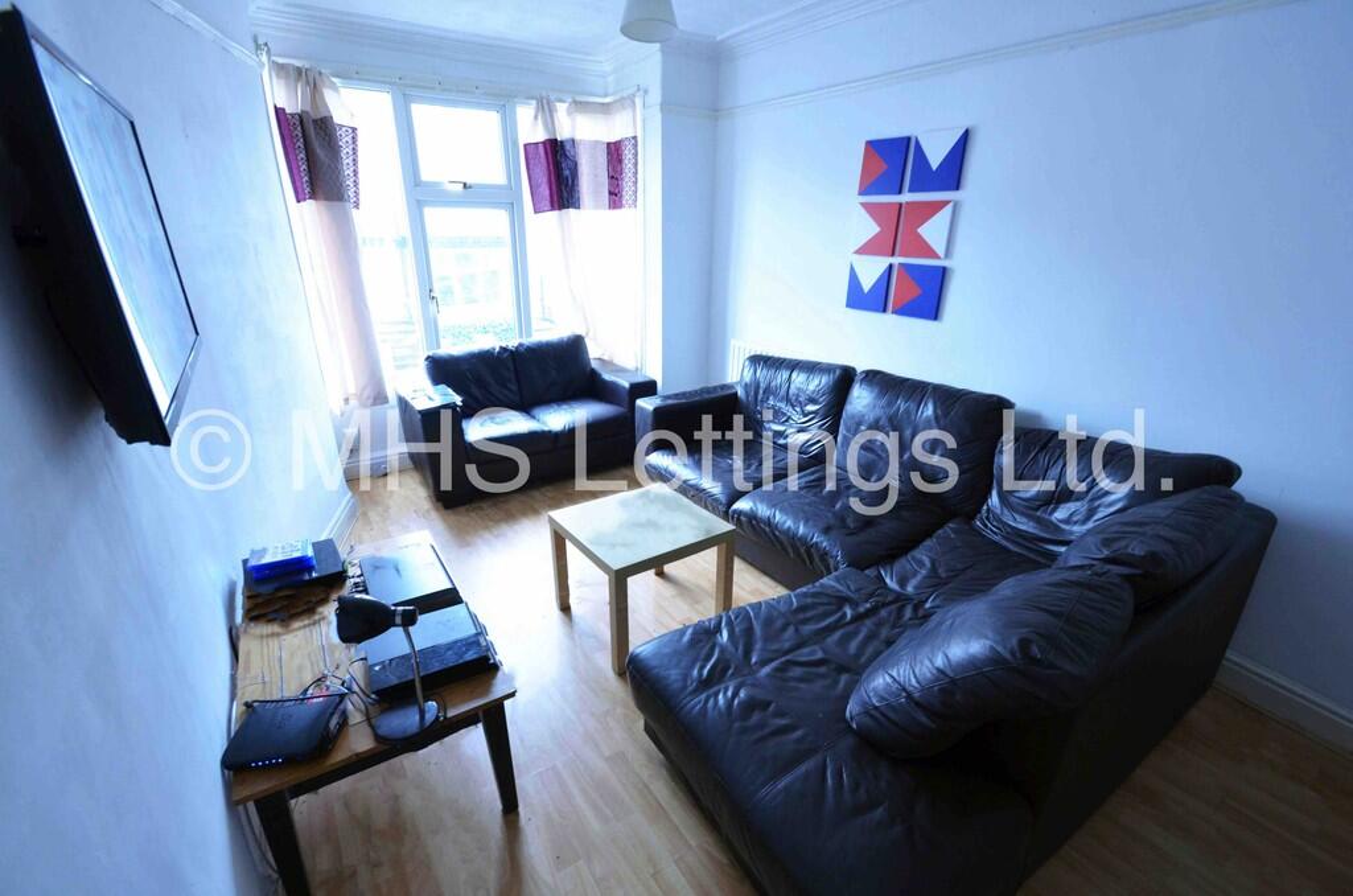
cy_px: 448
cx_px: 676
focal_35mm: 15
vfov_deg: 77.1
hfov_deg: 100.5
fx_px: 563
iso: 1000
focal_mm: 10
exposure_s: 1/8
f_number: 5
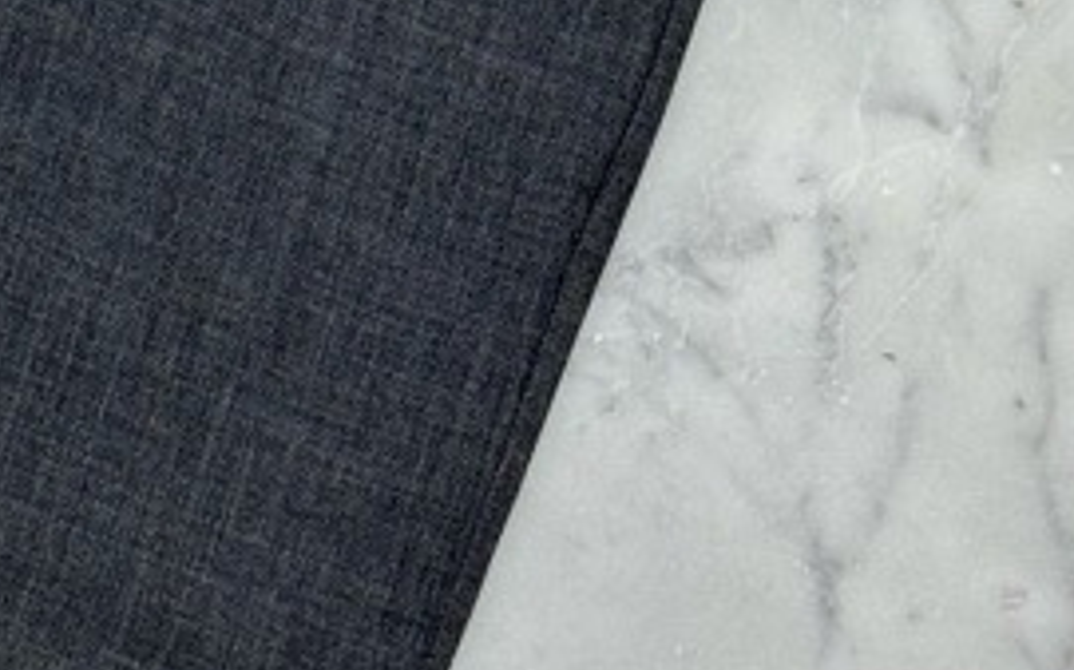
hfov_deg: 11.0
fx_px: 5499
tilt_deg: -73.2
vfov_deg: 6.7
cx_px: -194
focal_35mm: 188
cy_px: -837
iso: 64
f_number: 1.78
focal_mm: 6.76
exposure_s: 1/50
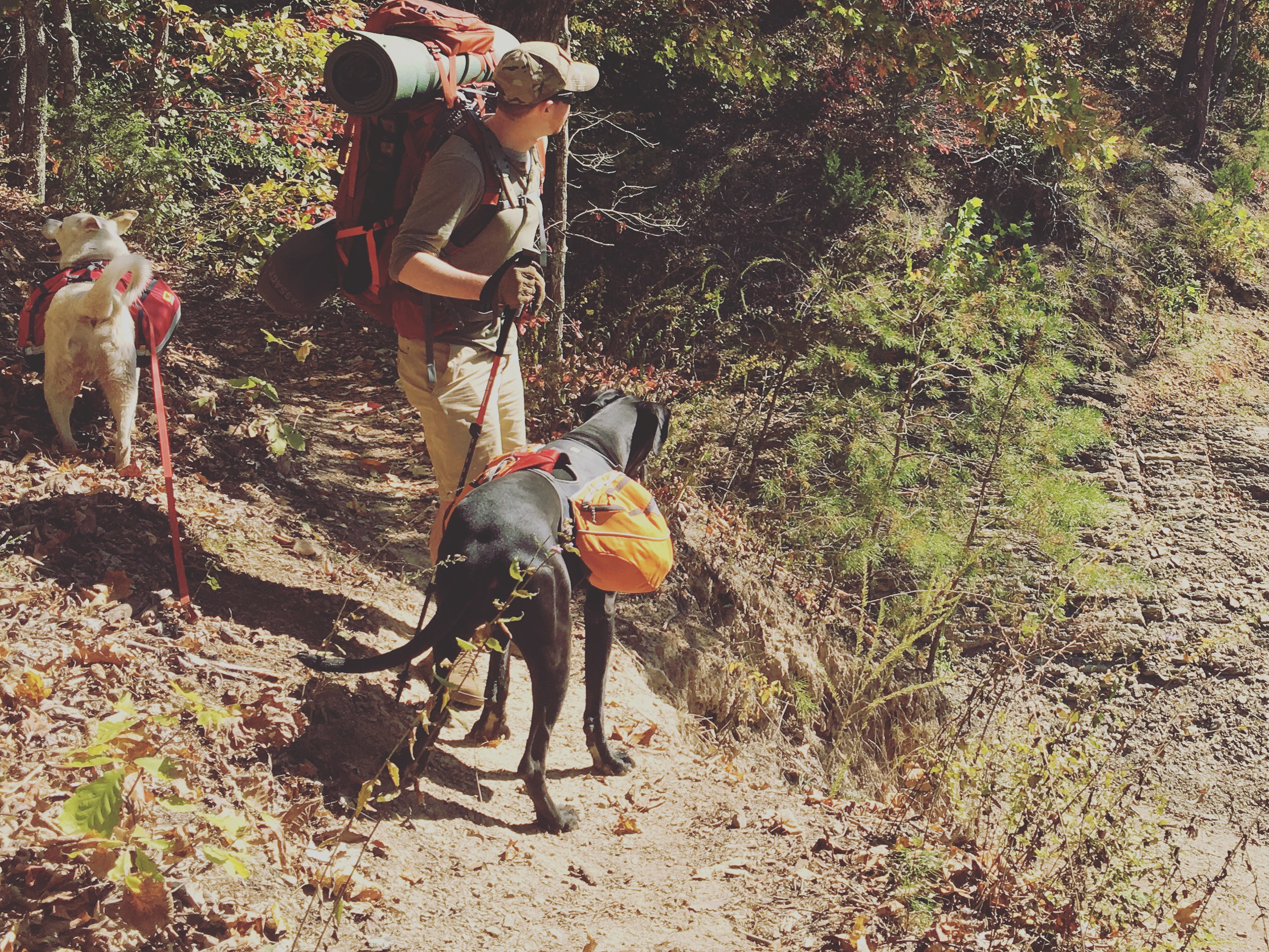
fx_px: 1723
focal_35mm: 47
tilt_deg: -6.4
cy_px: 283
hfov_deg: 39.8
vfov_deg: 30.5
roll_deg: +1.4
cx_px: 879
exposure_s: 1/712
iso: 25
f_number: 2.2
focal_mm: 4.15
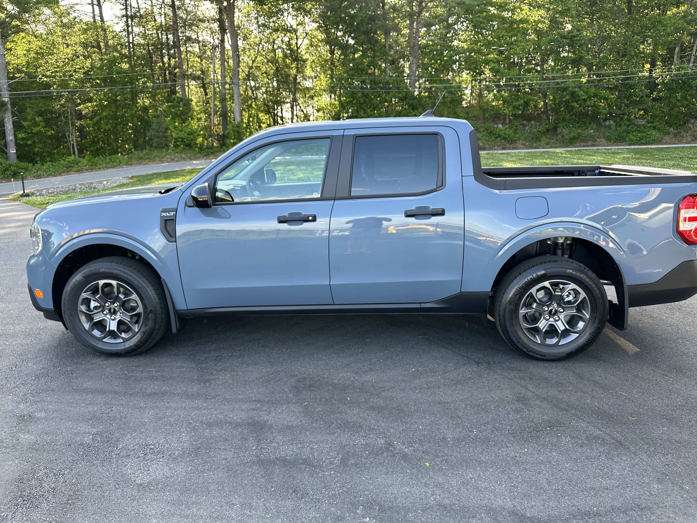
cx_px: 348
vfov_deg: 56.8
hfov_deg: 71.6
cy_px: 262
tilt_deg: -13.3
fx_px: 483
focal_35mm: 24
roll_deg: -2.3
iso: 80
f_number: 1.78
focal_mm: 6.86
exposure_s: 1/257
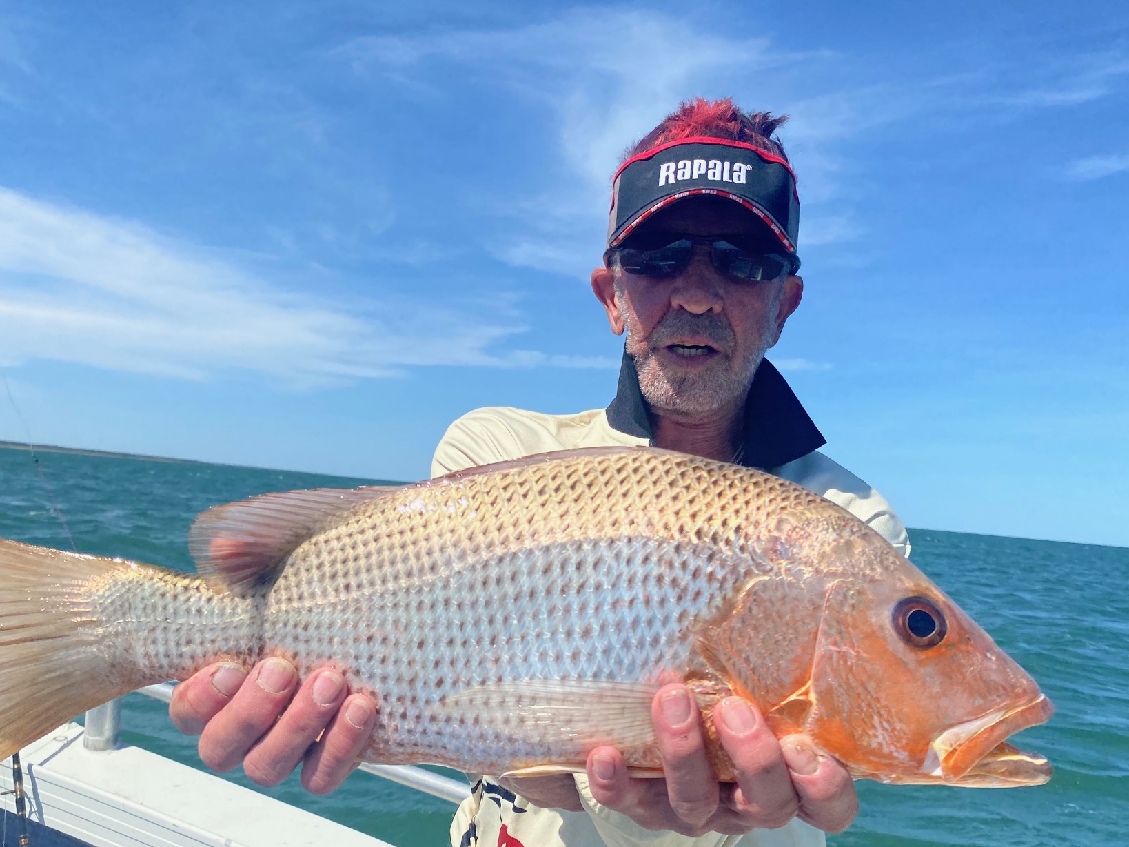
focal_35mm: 32
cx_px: 539
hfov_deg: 56.8
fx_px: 1044
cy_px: 413
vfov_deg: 44.2
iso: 32
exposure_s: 1/4274
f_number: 1.8
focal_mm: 4.25
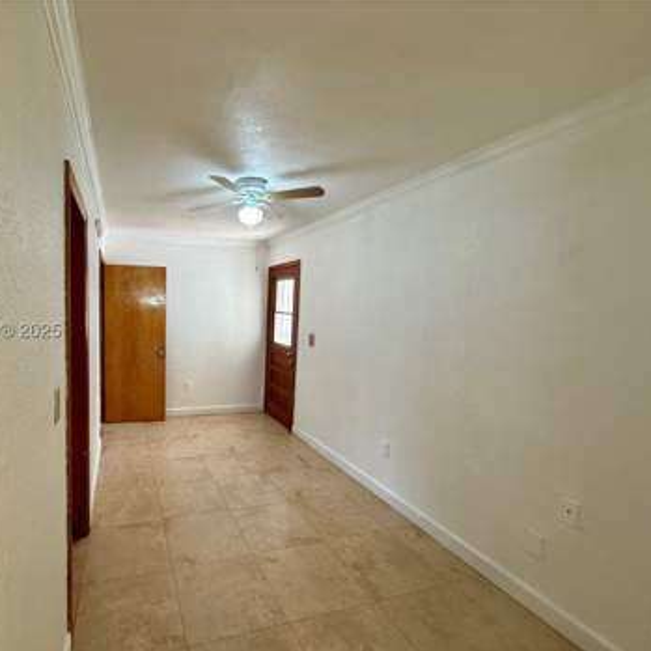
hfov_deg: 81.6
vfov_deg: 84.0
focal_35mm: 17
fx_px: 362
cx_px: 226
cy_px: 334
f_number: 2.2
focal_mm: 2.22
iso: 200
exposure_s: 1/120
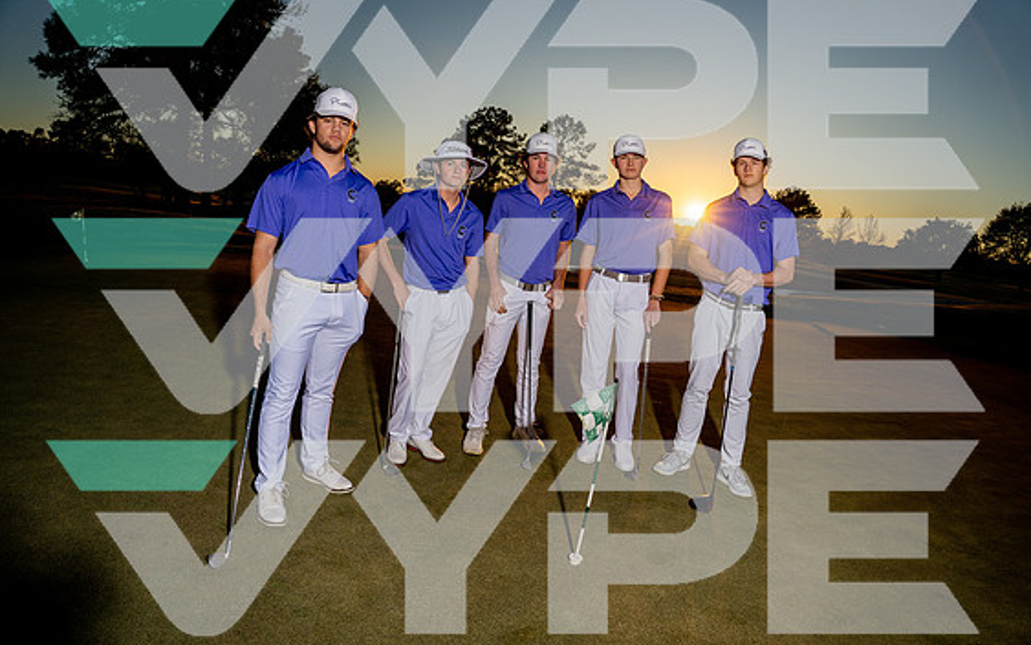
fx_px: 590
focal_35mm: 21
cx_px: 518
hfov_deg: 82.3
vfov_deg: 57.3
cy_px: 316
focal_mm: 20
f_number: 7.1
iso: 100
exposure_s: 1/800
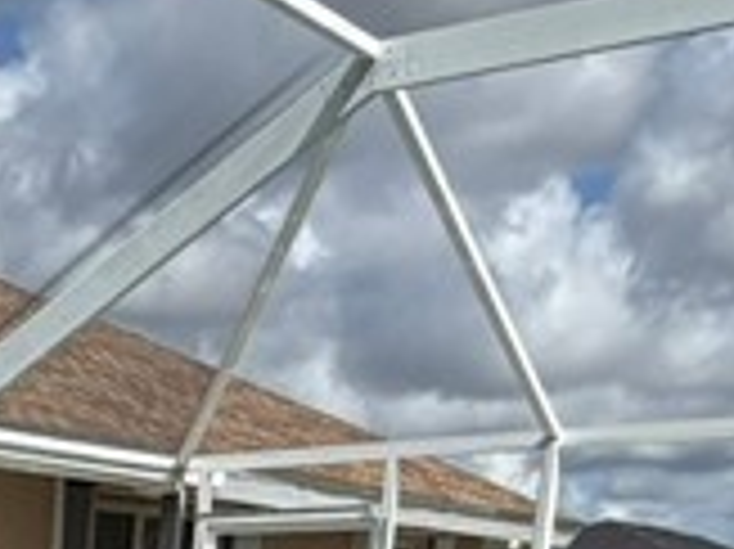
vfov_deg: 13.8
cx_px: -320
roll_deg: +1.0
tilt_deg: -17.5
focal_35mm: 88
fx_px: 1865
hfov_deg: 19.7
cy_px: 1156
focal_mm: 2.22
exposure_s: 1/955
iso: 20
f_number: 2.2
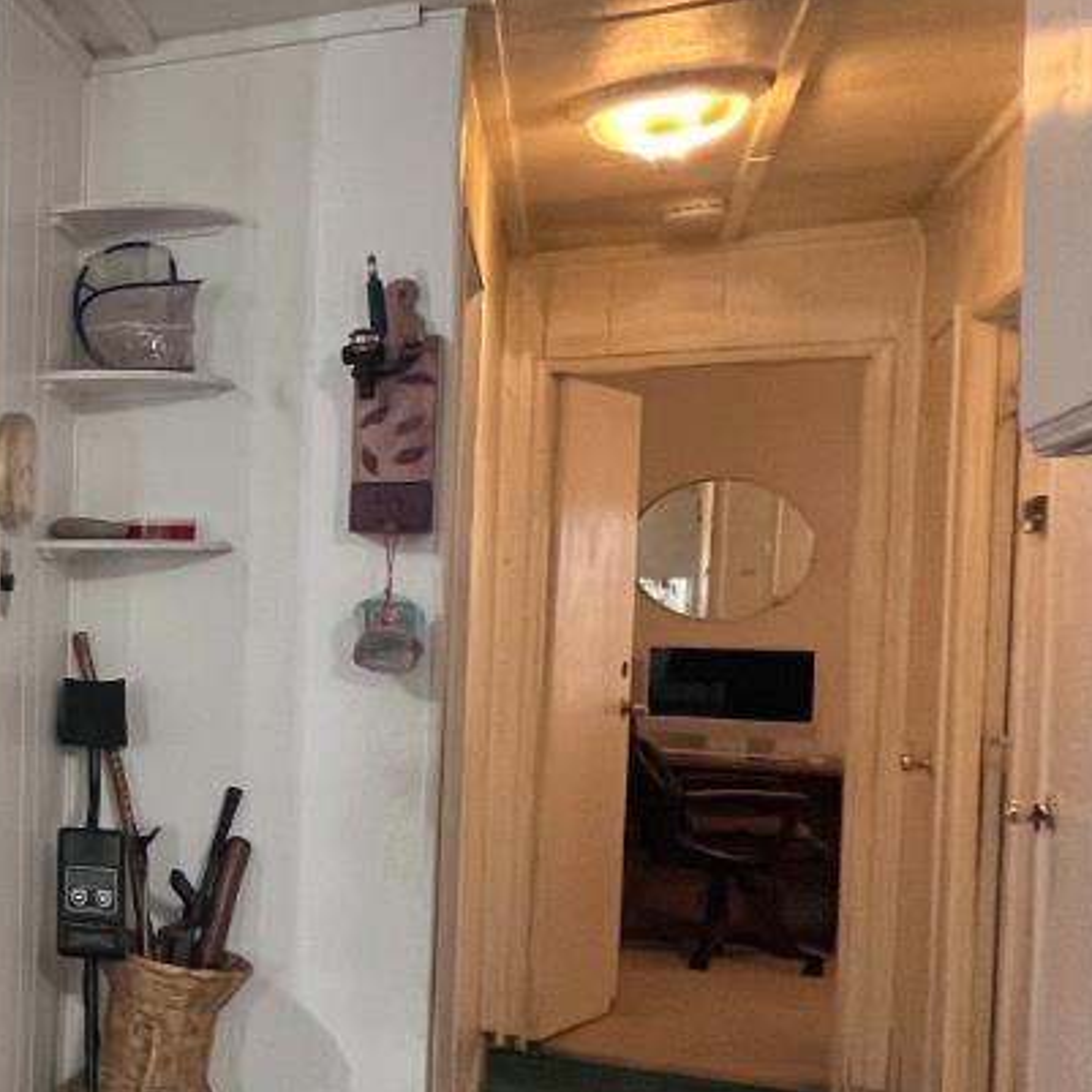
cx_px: -689
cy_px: 628
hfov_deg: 25.1
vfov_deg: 39.1
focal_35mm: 43
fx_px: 1535
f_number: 1.8
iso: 160
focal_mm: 1.57
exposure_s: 1/60
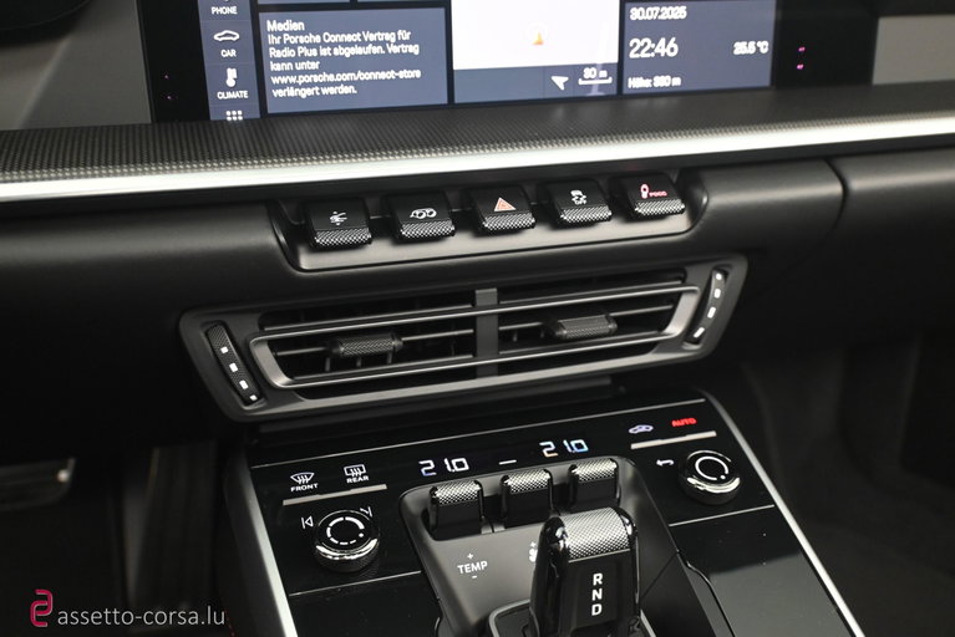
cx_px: 478
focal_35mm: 34
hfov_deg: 55.1
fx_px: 916
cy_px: 318
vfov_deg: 38.4
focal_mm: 23
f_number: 4.2
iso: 2000
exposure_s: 1/20
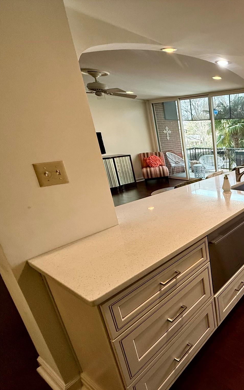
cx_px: 262
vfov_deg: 85.1
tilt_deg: -15.3
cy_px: 196
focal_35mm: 20
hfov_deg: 46.0
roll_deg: +1.8
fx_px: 213
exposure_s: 1/120
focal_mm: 2.22
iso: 160
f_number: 2.2
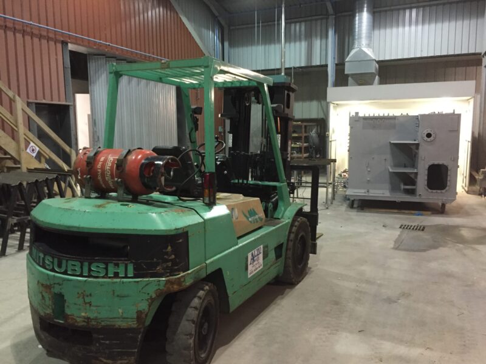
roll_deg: +0.2
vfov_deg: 48.2
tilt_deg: -6.7
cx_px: 243
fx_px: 407
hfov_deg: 61.7
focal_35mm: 29
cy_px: 182
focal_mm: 4.15
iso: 320
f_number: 2.2
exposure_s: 1/33
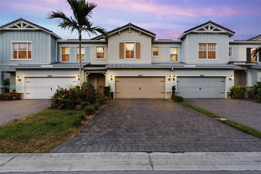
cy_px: 87
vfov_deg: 73.7
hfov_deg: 96.7
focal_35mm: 16
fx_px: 116
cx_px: 130
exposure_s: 1/10
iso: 250
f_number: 14
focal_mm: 16
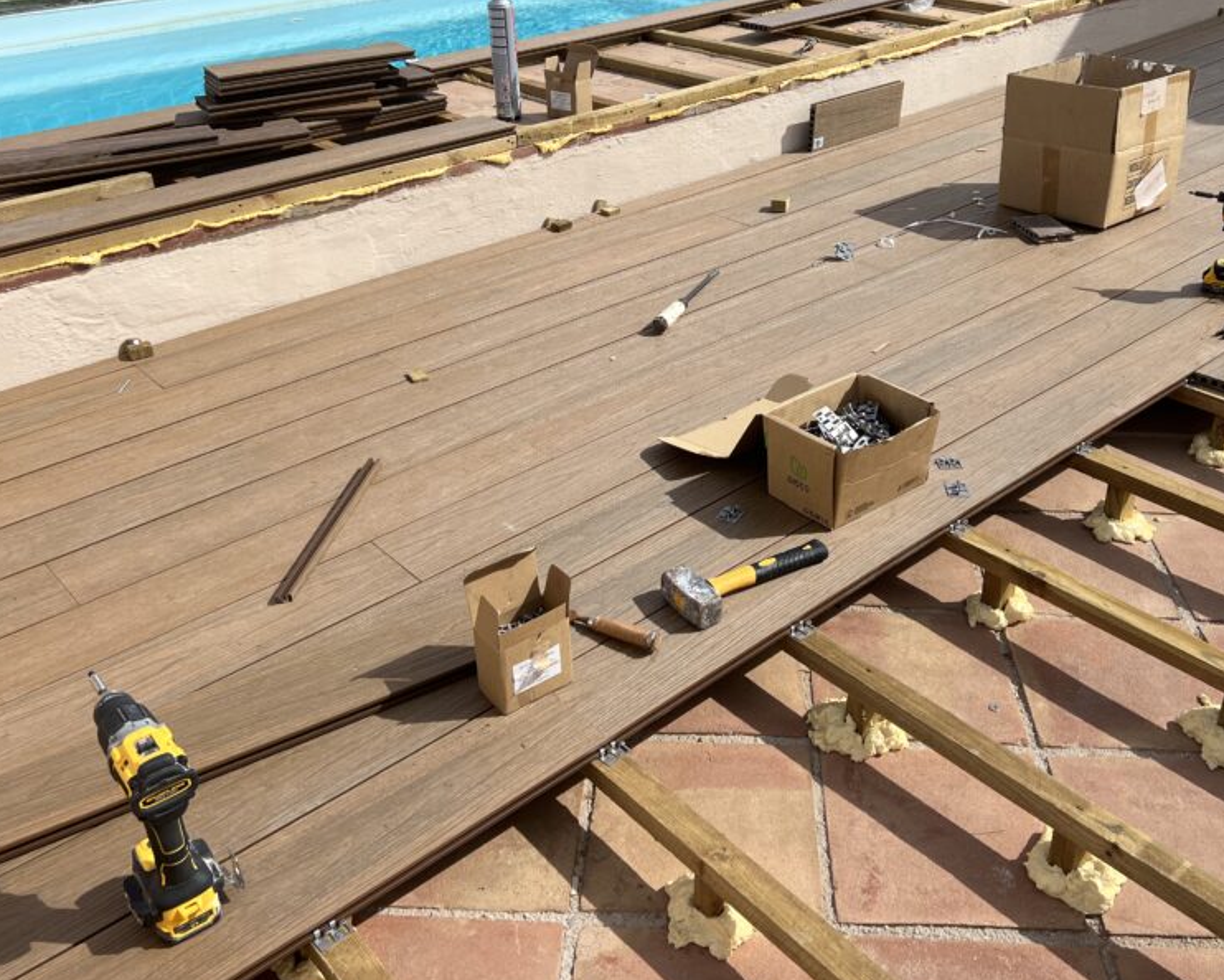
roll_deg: +1.8
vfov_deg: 41.9
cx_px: 650
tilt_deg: -25.8
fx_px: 1268
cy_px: 366
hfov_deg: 51.5
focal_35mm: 35
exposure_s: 1/6211
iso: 50
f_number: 1.5
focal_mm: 5.7
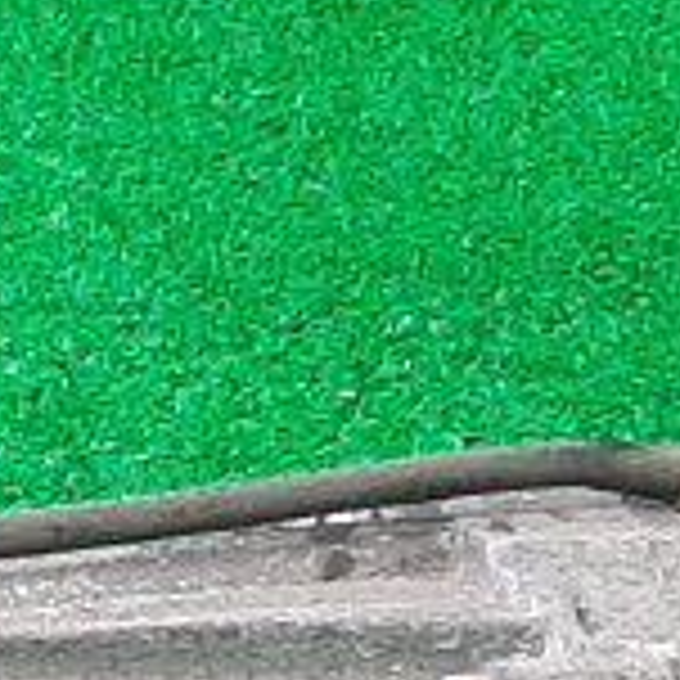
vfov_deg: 7.9
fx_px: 4867
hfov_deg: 7.6
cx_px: -716
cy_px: 932
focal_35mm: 219
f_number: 1.7
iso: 148
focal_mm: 3.93
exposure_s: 1/50
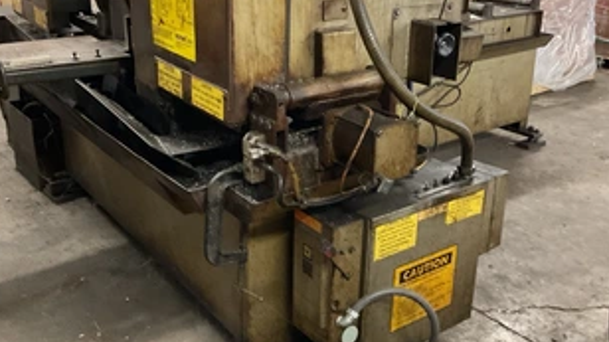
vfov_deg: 28.9
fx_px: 662
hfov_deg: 49.4
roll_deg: -3.0
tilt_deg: -21.5
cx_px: 287
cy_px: 142
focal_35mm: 41
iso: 400
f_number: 1.8
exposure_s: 1/30
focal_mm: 3
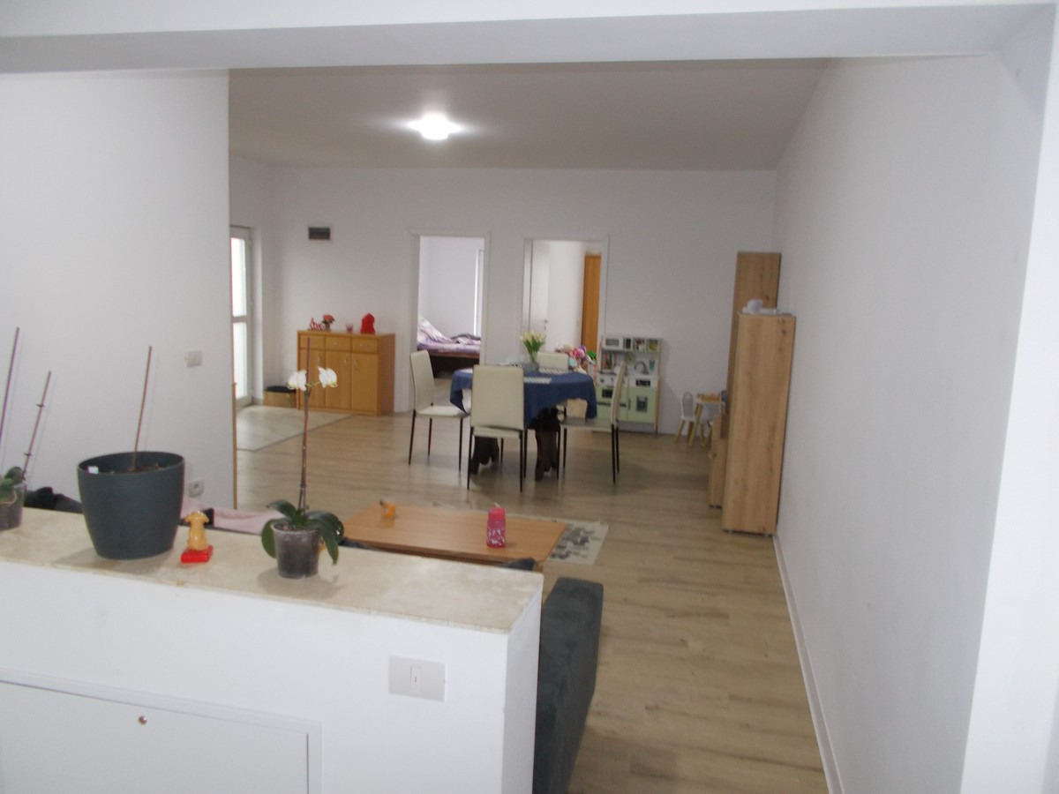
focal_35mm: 26
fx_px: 795
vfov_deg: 53.1
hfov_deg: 67.3
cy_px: 397
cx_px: 530
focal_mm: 4.6
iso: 200
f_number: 3.2
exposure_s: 1/25
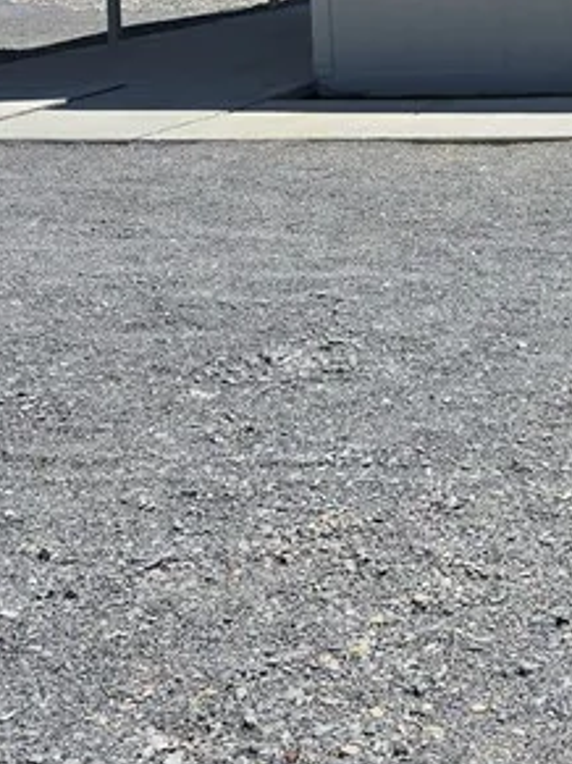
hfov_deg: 16.2
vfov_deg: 23.0
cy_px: -26
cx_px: 926
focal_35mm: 81
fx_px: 1786
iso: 12
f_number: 1.7
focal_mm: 6.3
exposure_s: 1/1546
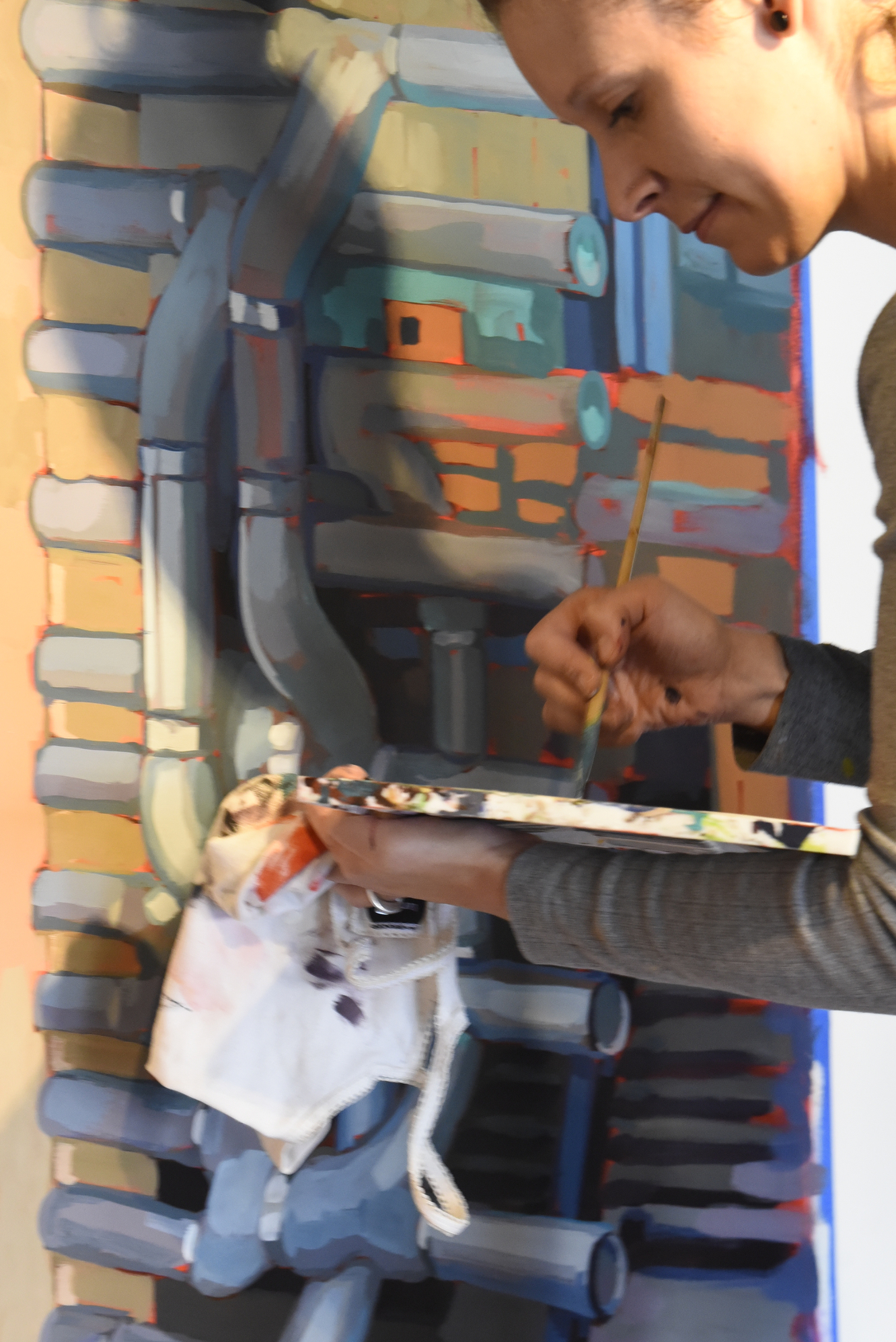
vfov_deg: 27.3
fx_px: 2759
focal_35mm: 74
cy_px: 616
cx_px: 551
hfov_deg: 18.4
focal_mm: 52
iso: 3200
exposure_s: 1/40
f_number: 8
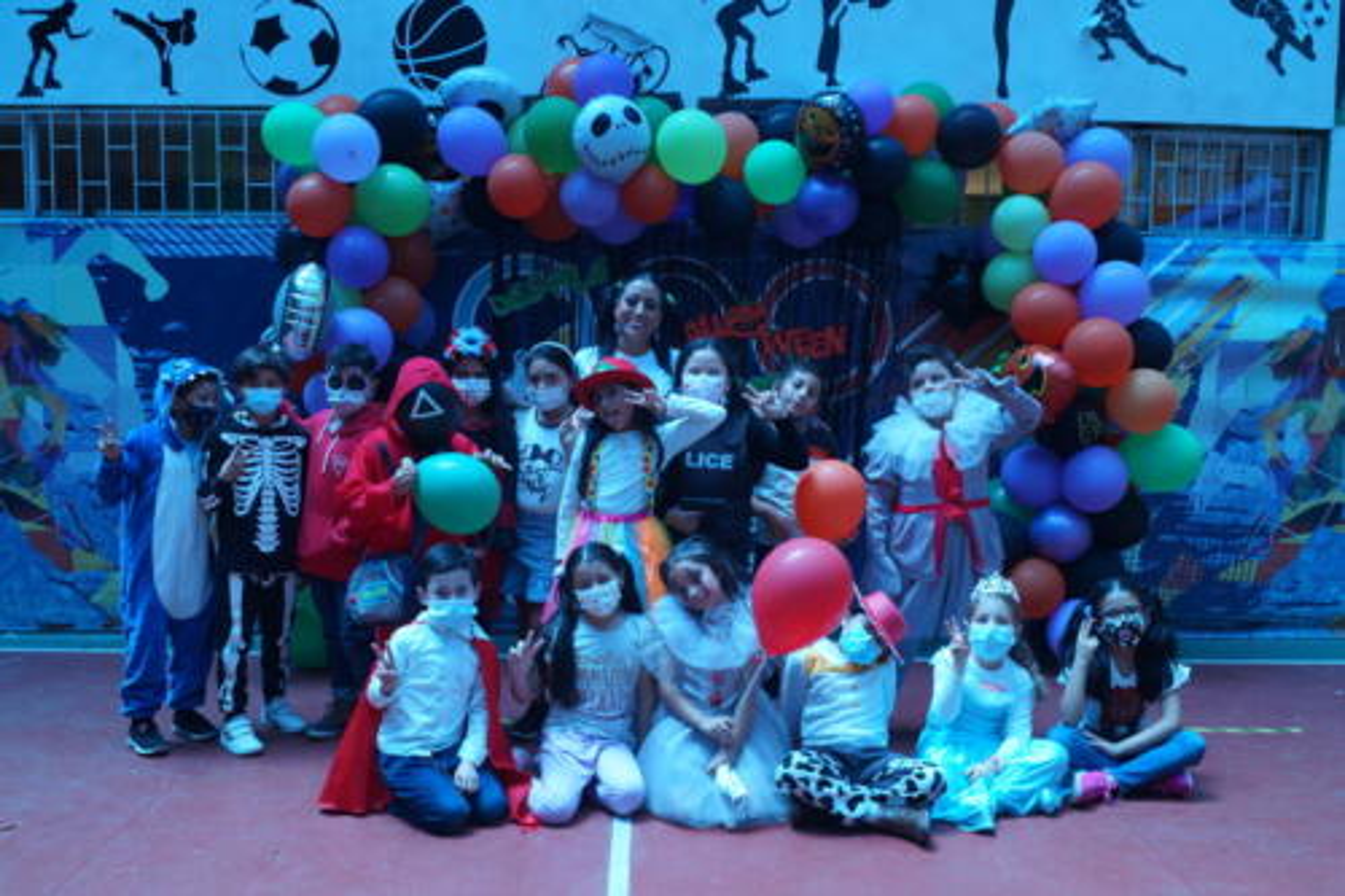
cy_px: 448
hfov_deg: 57.2
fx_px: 1232
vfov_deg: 39.9
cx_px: 672
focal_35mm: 33
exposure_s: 1/60
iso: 250
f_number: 9
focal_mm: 22
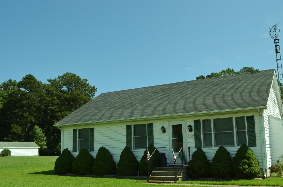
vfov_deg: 34.9
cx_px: 160
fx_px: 298
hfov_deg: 50.7
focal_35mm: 38
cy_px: 103
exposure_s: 1/800
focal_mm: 22
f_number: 14
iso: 1000
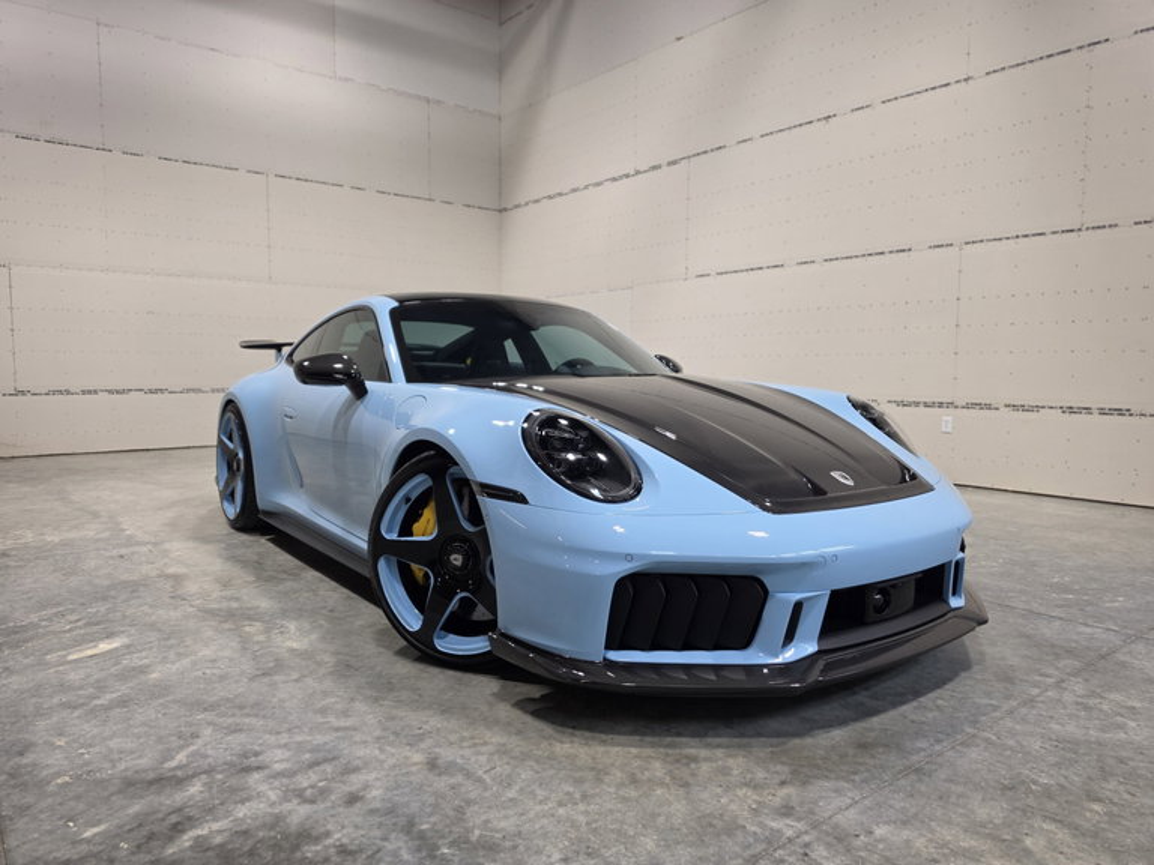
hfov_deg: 73.9
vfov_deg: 58.9
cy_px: 432
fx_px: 767
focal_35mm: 23
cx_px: 577
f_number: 1.4
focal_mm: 6.5
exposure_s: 1/180
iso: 100
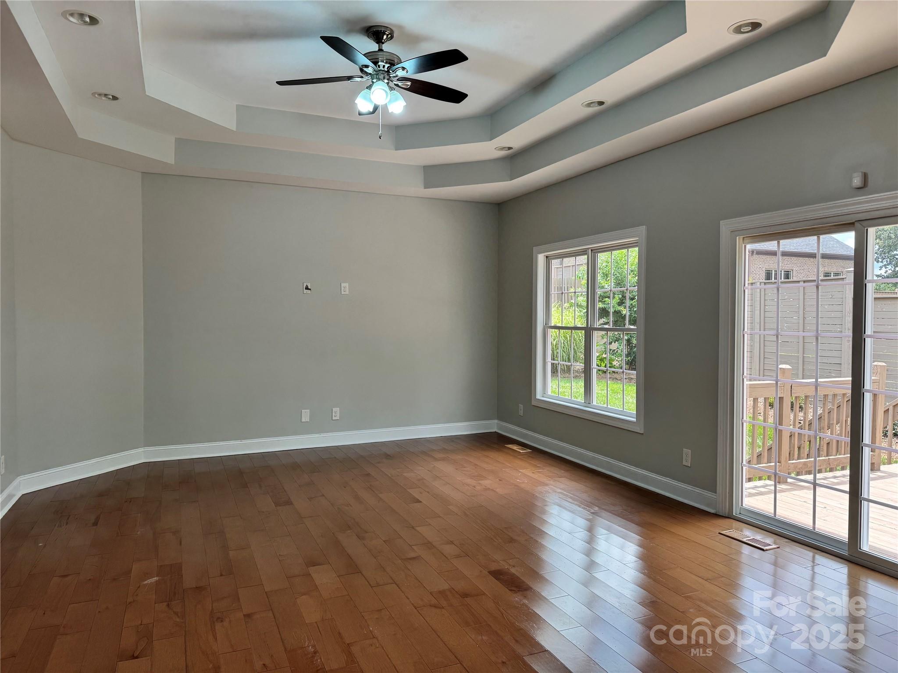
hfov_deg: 71.6
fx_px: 623
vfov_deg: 56.8
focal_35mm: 24
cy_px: 336
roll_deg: -0.9
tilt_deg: -2.4
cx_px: 449
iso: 100
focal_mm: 6.76
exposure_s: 1/120
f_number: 1.78
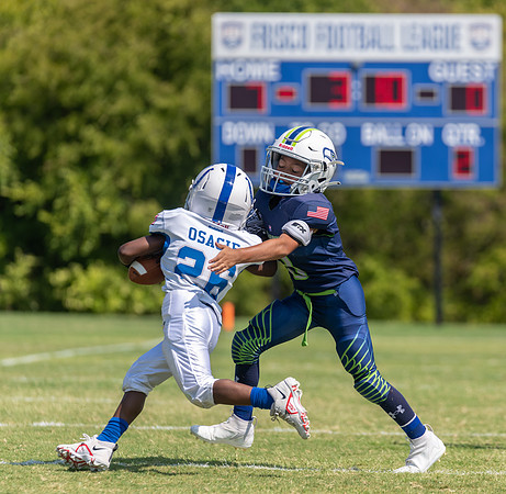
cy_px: 243
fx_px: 4156
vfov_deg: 6.8
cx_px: 337
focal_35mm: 254
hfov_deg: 7.0
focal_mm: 181
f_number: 3.5
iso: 100
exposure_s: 1/1600
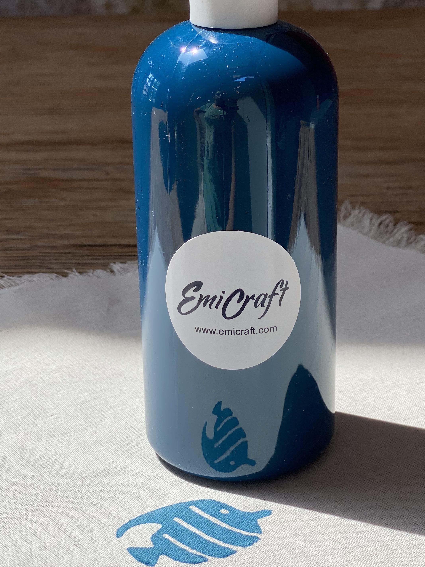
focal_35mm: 74
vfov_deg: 26.2
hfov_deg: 19.9
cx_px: 247
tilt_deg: -19.4
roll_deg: -0.1
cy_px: 205
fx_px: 1211
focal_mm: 6
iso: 20
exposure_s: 1/361
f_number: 2
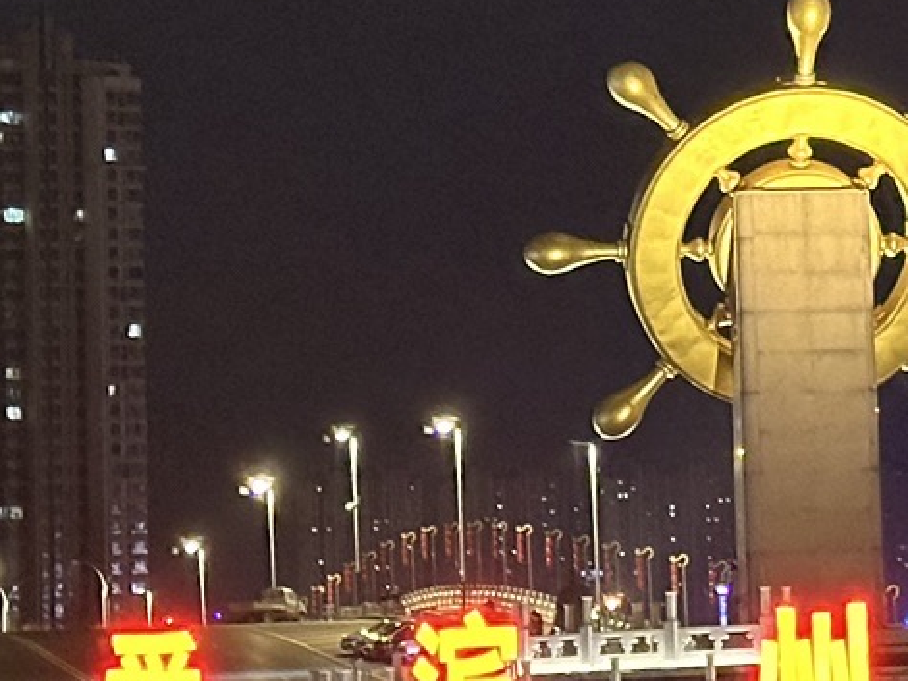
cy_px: -33
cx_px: 1001
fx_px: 5350
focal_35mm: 204
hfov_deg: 9.6
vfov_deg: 7.2
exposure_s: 1/22
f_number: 1.78
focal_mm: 6.86
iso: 640
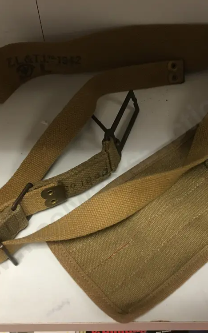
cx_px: 130
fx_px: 381
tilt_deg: -49.9
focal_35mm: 42
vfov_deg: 47.2
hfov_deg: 30.4
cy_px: 167
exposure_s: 1/17
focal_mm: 4.15
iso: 80
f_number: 2.2
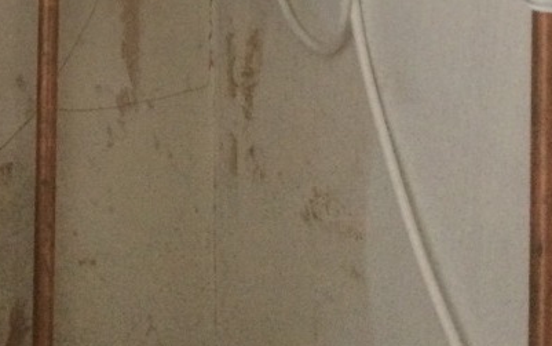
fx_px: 1385
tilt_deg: -2.6
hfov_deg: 21.9
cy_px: -299
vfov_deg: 12.8
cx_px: 28
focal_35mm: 92
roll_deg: -1.6
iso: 320
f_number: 2.2
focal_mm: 4.15
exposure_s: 1/20
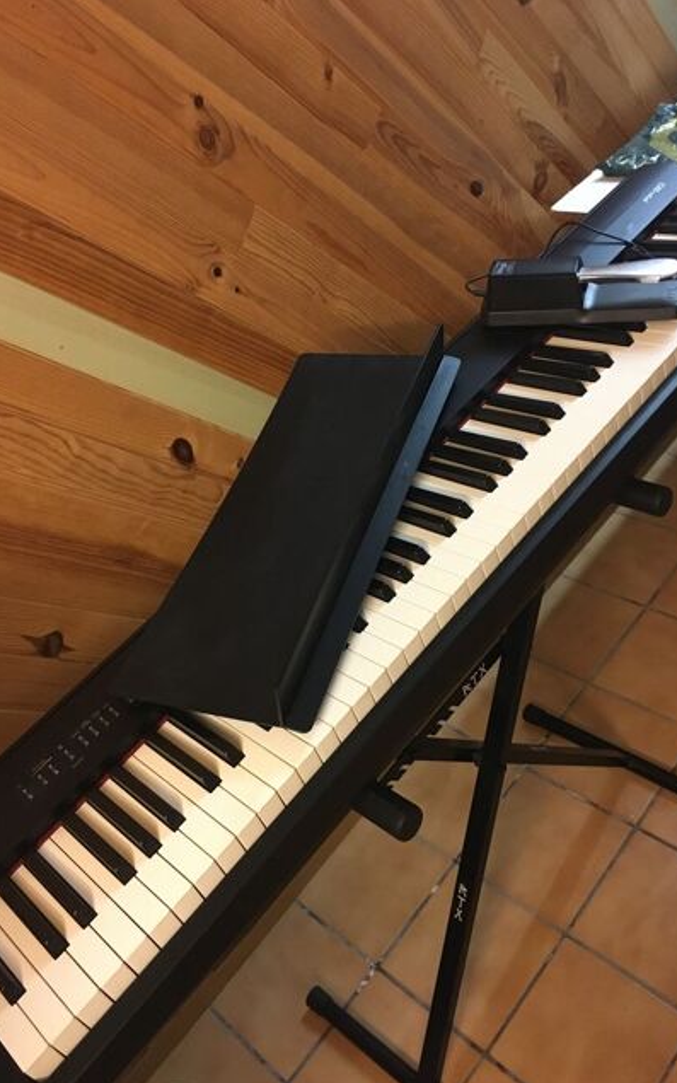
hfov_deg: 40.6
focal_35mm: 31
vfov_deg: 61.2
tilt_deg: -40.3
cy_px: 542
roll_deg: +23.3
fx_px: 915
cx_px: 321
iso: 200
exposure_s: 1/25
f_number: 2.2
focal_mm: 4.15
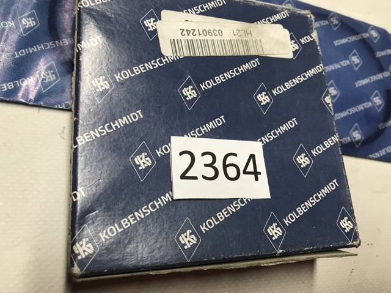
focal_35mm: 28
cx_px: 196
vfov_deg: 49.7
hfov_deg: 63.5
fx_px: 316
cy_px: 146
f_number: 1.8
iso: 25
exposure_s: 1/33
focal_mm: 3.99
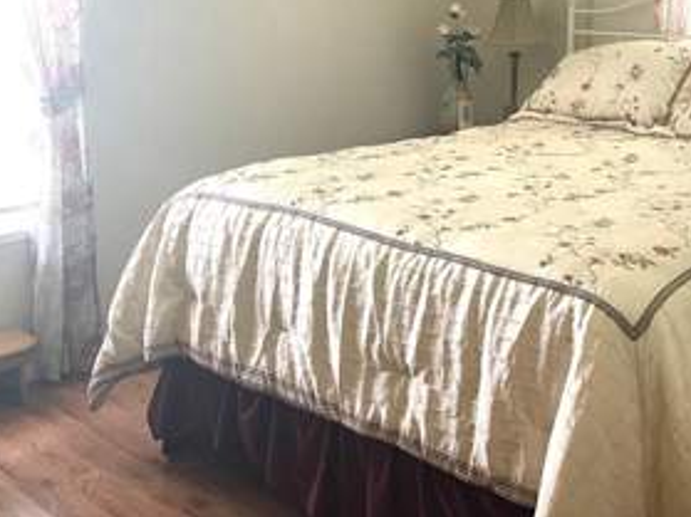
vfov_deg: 32.3
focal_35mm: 43
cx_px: 535
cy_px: 77
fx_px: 858
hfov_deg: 42.3
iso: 320
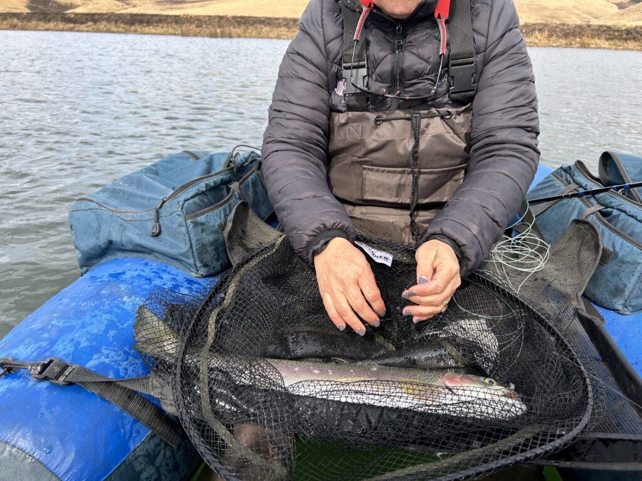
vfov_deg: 53.1
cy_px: 240
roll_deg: -1.7
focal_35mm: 26
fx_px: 482
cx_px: 321
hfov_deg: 67.3
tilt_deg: -21.0
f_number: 1.5
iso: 50
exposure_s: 1/1038
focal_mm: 5.7
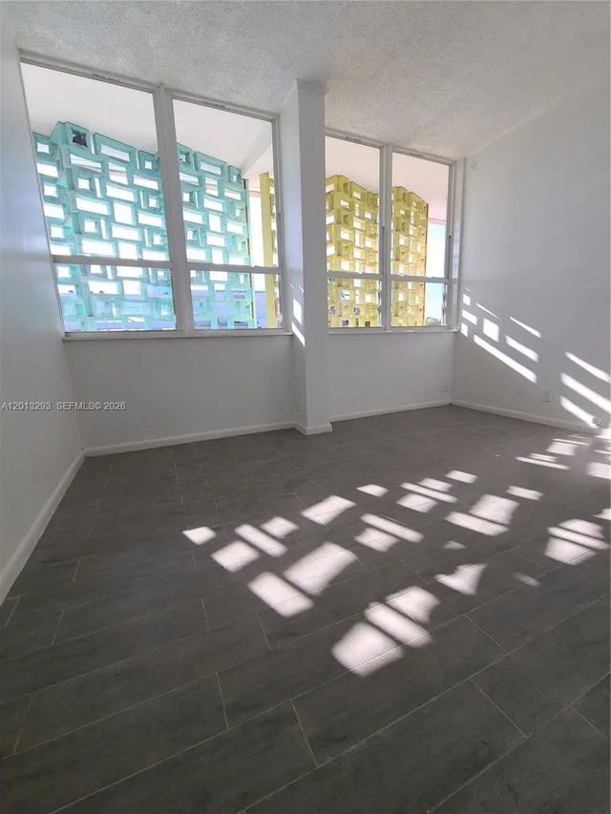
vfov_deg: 106.2
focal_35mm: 13
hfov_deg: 89.9
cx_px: 306
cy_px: 407
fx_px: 306
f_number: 2.2
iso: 50
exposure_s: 1/221
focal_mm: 2.2
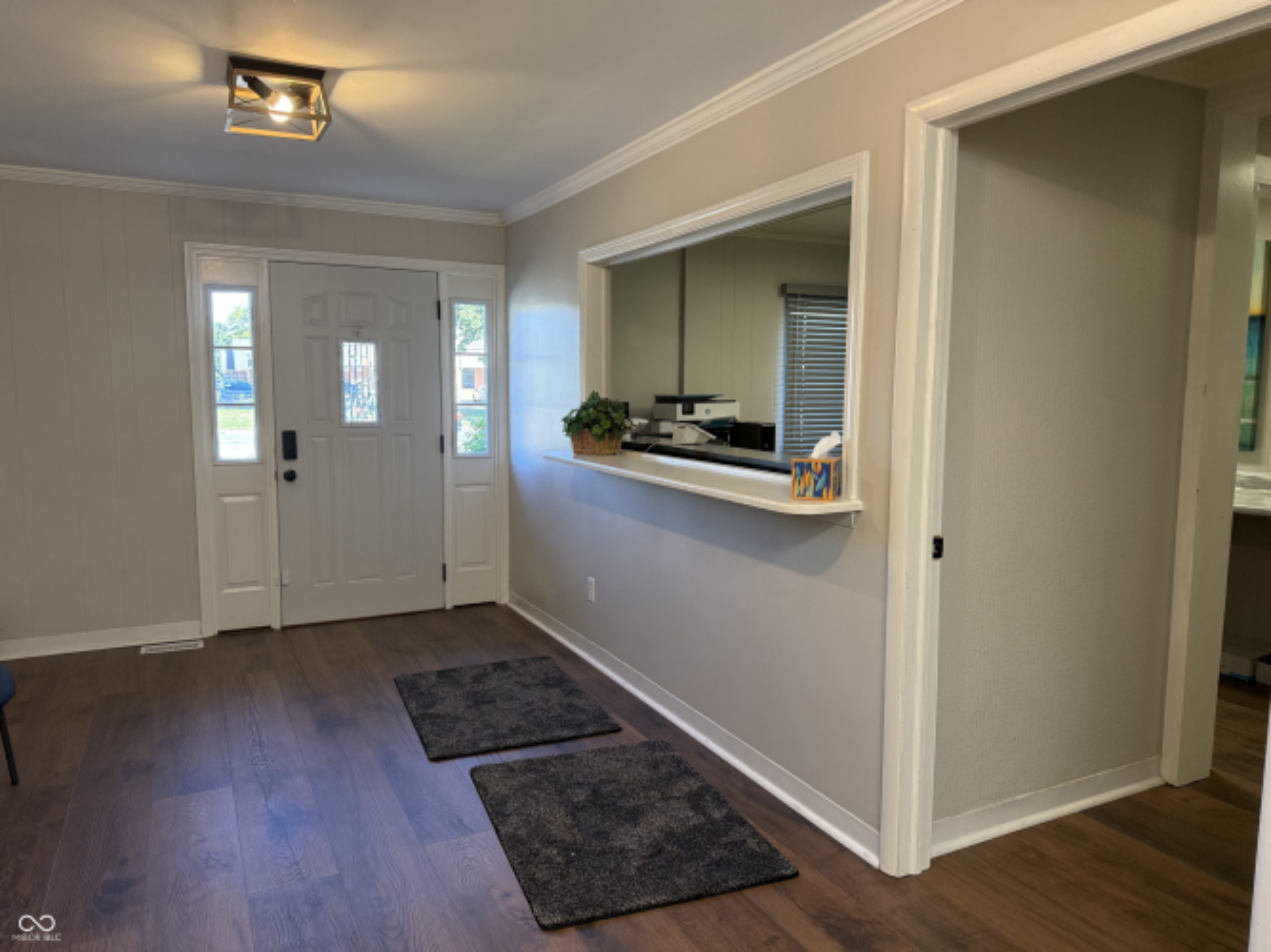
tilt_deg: -5.9
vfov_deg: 56.8
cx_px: 636
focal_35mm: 24
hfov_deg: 71.6
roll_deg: -0.3
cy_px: 476
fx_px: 881
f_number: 1.78
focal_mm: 6.76
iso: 200
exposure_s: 1/120
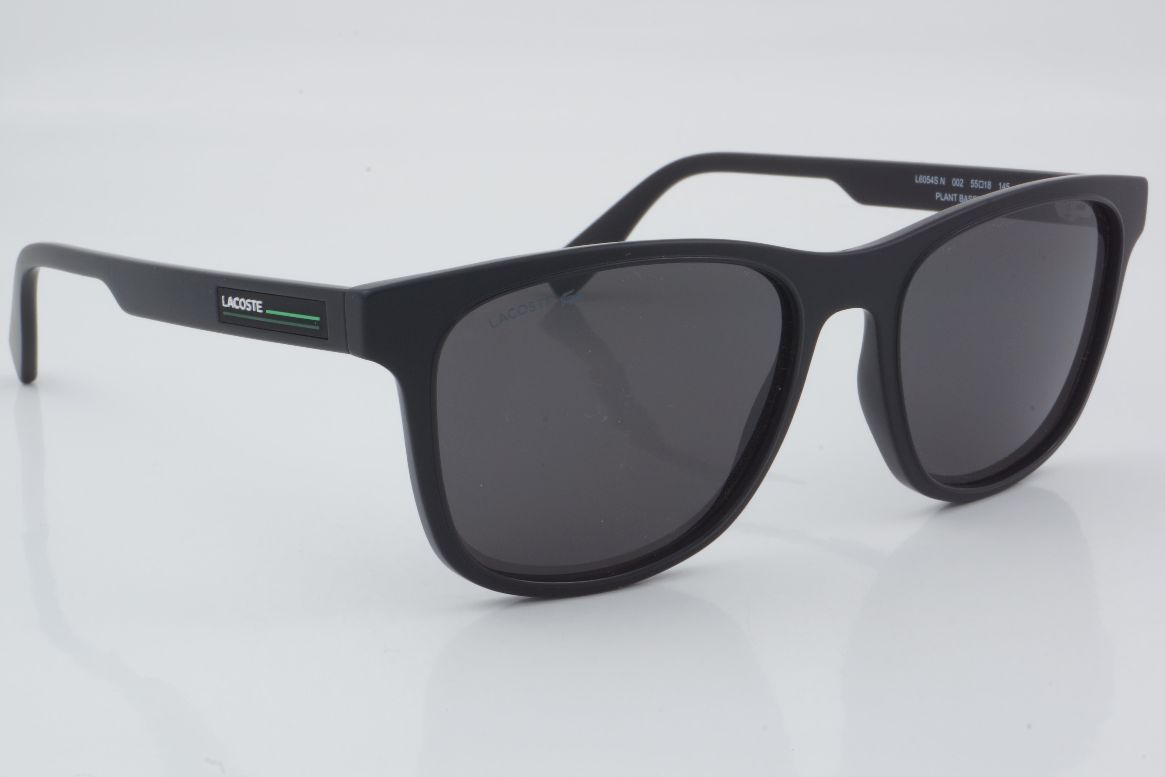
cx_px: 582
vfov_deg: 18.2
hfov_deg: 27.0
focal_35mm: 75
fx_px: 2427
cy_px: 388
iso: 100
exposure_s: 1/3
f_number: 32
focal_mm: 50
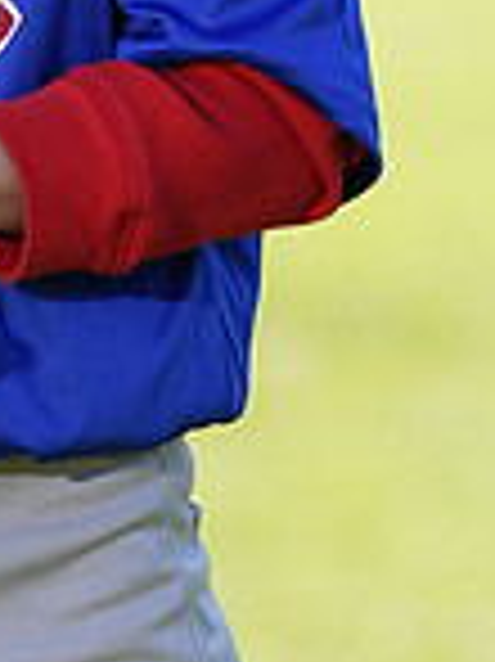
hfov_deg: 2.0
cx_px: -128
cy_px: -302
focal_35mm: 750
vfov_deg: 2.6
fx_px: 14321
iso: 100
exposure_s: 1/250
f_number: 5
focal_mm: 197
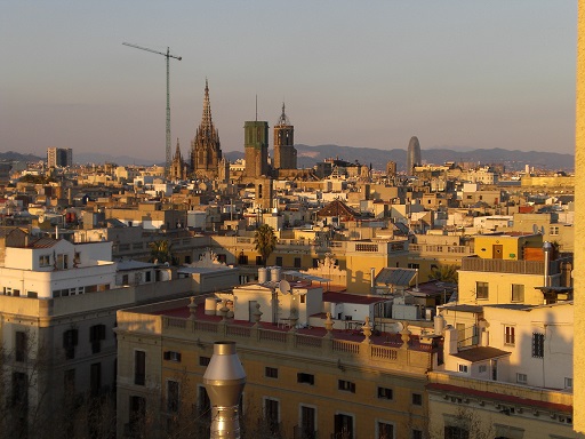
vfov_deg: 23.3
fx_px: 1065
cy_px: 220
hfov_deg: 30.7
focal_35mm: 63
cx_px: 292
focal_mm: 10.4
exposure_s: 1/200
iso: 50
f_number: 4
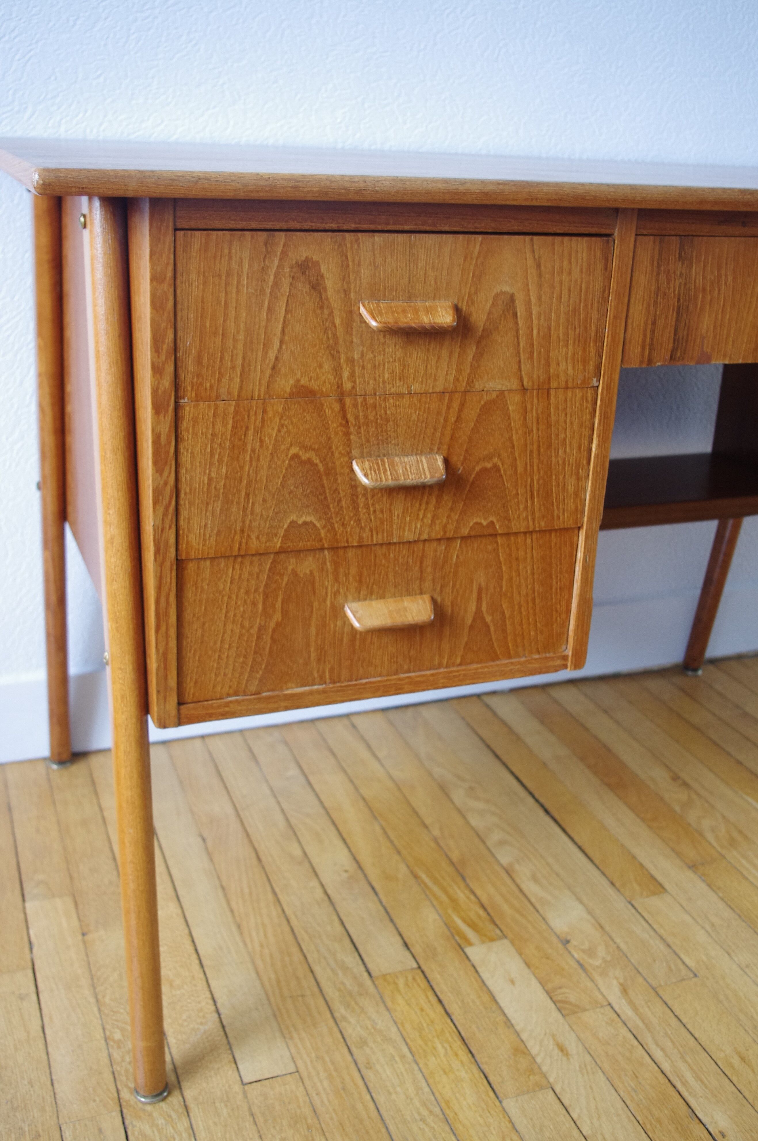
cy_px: 570
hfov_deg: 38.8
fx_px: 1077
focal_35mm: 34
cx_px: 379
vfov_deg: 55.9
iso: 800
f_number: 4
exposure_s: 1/60
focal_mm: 23.13
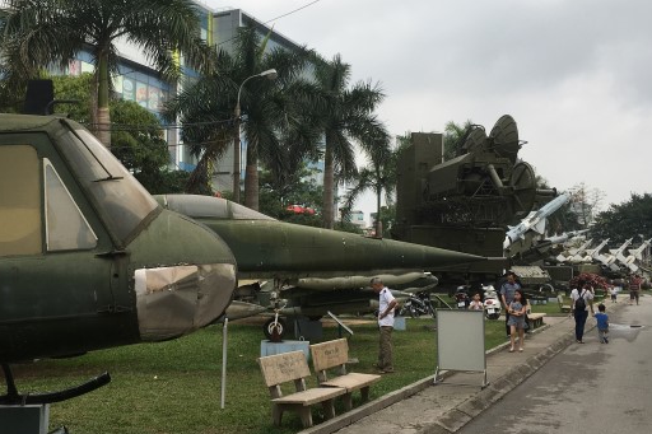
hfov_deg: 44.2
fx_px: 797
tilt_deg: +4.1
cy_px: 213
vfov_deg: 30.5
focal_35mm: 44
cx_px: 248
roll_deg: -0.7
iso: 25
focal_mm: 4.15
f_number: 2.2
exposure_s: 1/1479
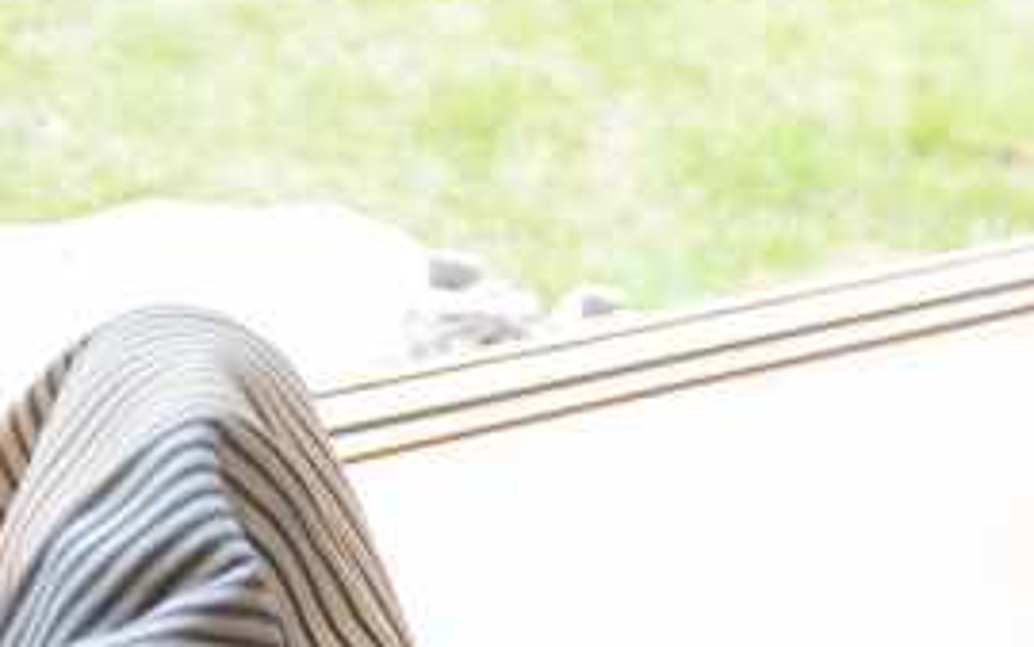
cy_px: 532
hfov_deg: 13.1
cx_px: 1072
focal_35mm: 157
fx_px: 4426
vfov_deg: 8.3
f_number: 3.2
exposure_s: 1/200
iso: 320
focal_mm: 52
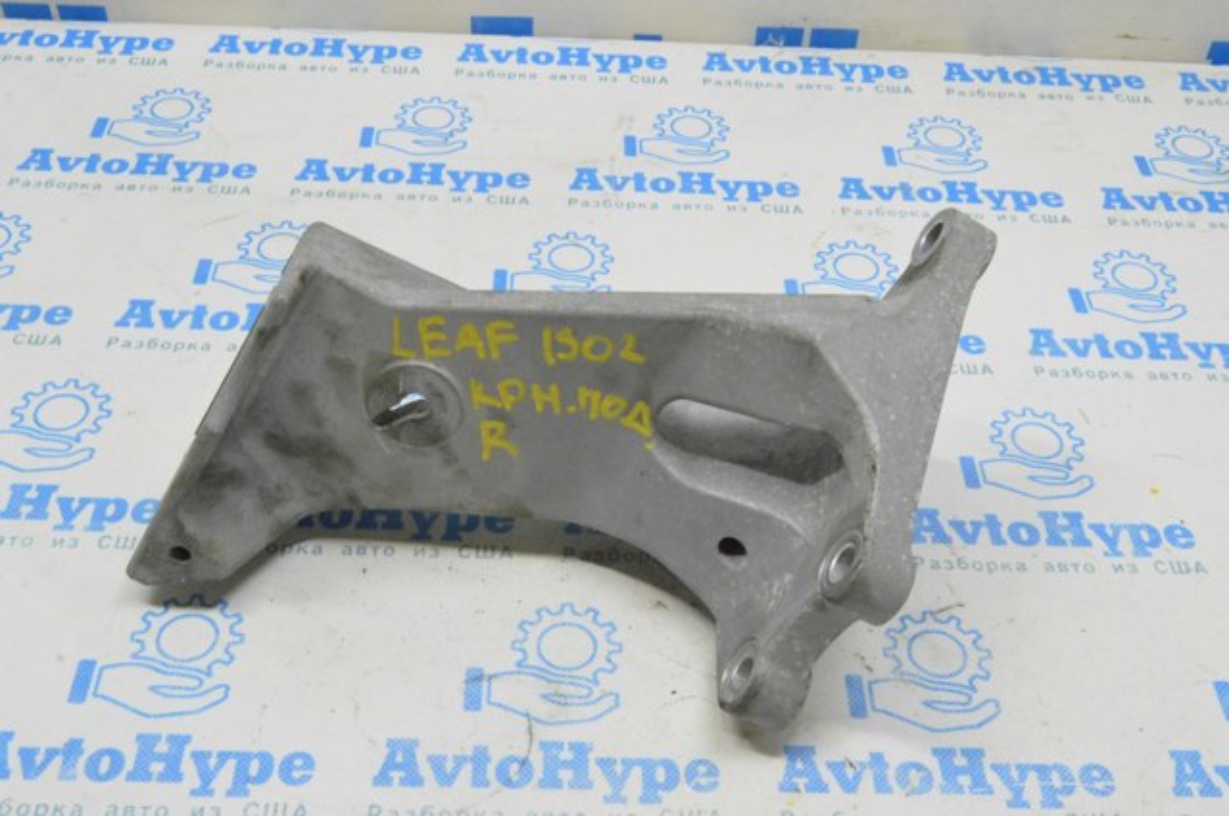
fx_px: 1432
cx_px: 614
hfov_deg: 46.5
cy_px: 408
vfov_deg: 31.8
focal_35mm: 42
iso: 6400
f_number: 20
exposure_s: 1/20
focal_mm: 28
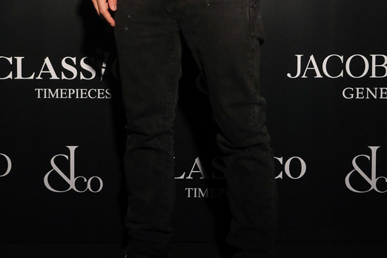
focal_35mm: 108
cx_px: 212
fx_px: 1161
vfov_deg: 12.5
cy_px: -29
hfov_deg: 18.9
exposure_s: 1/160
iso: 800
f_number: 3.6
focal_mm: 31.5
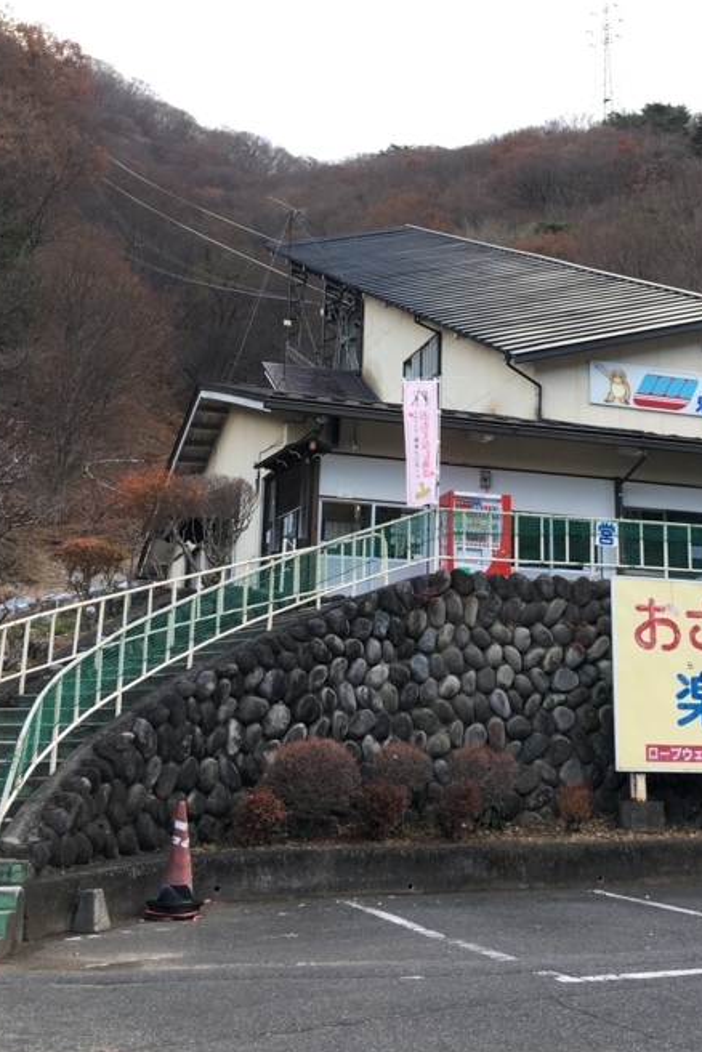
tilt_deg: +18.5
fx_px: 1375
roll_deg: -0.7
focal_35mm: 47
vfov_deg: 41.5
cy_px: 376
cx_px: 490
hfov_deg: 28.4
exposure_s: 1/120
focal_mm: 4.15
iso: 25
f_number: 2.2
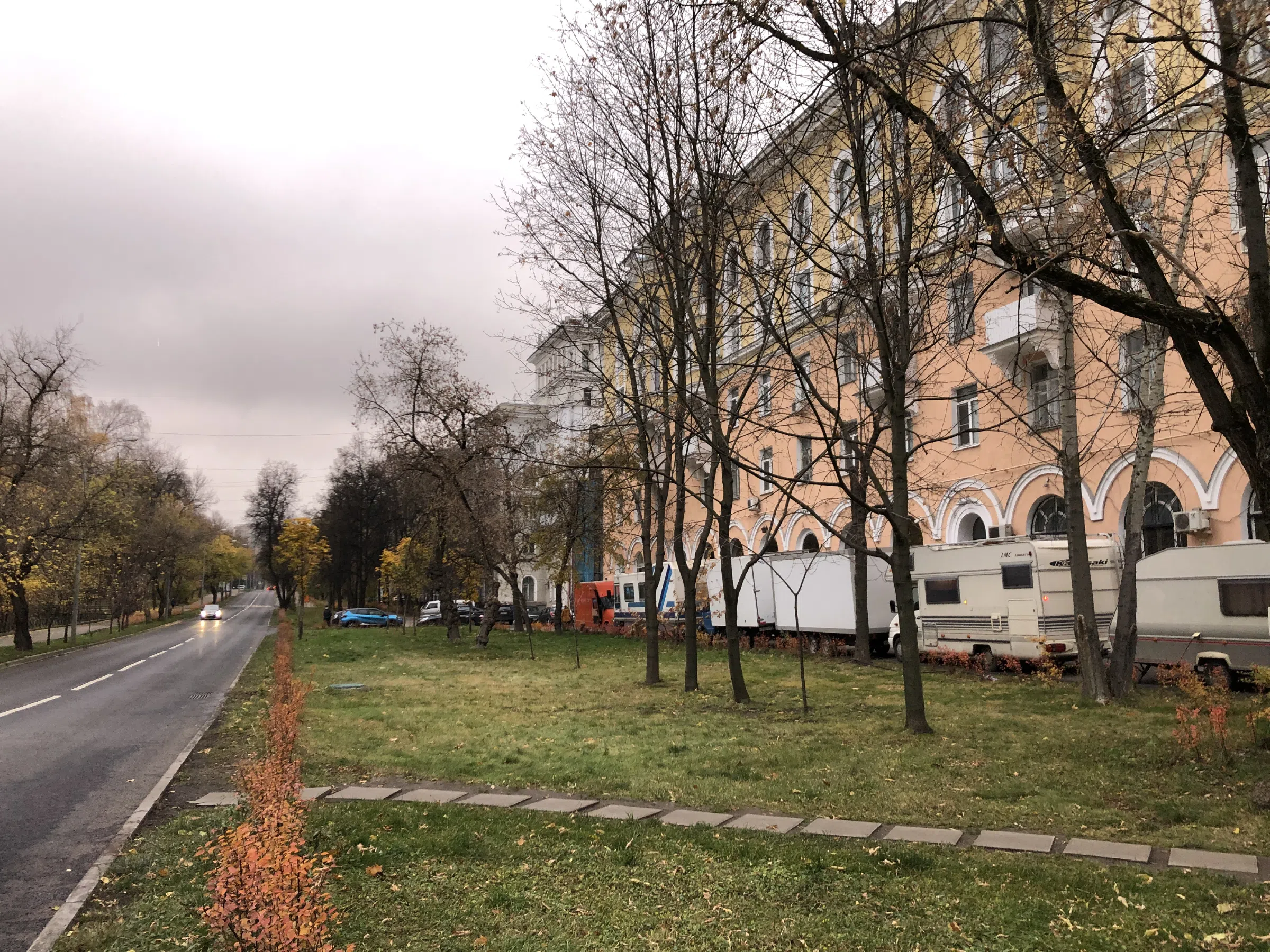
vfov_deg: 49.7
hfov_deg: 63.4
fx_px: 1027
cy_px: 476
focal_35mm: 28
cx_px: 635
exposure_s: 1/30
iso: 25
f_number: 1.8
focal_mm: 4
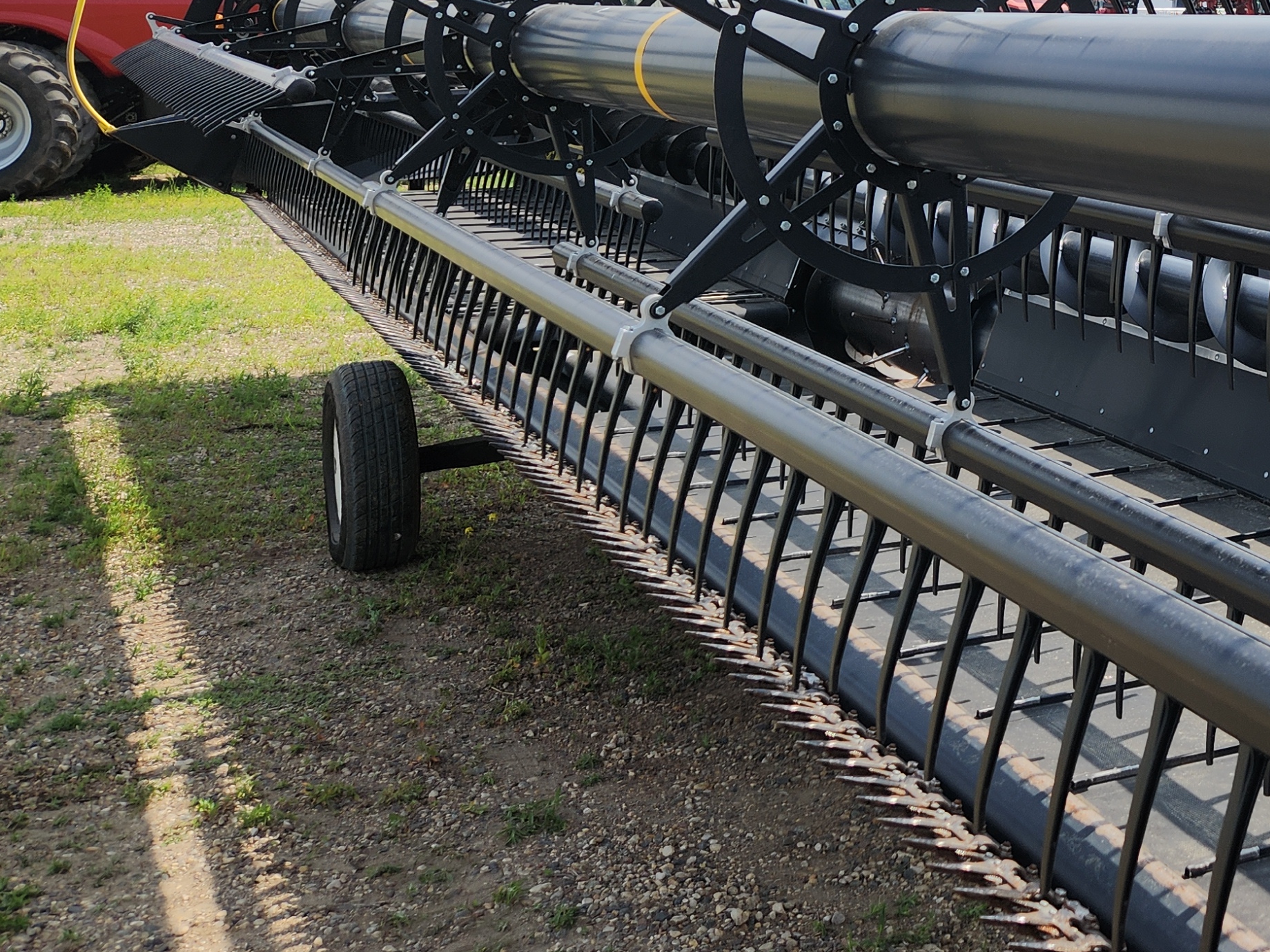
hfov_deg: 34.6
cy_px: 119
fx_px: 1834
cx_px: 1276
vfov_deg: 28.1
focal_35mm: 50
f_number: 1.8
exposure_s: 1/1493
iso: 20
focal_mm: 5.4
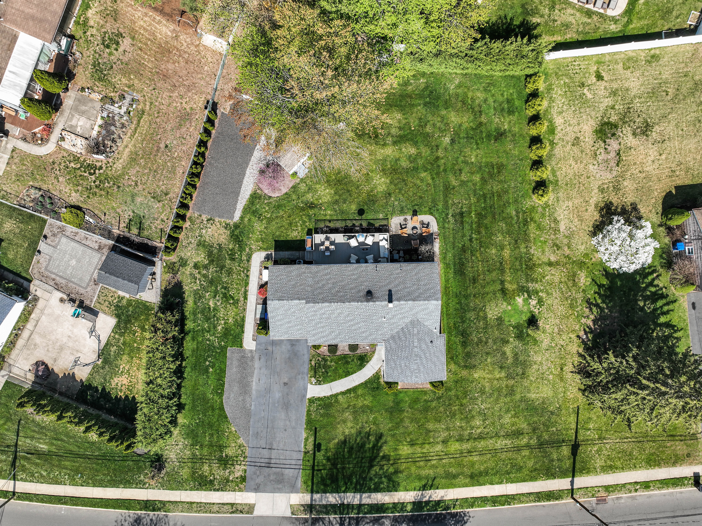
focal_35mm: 24
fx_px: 487
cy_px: 263
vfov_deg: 56.8
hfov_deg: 71.6
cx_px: 351
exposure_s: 1/1000
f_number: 2.8
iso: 100
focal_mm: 12.29
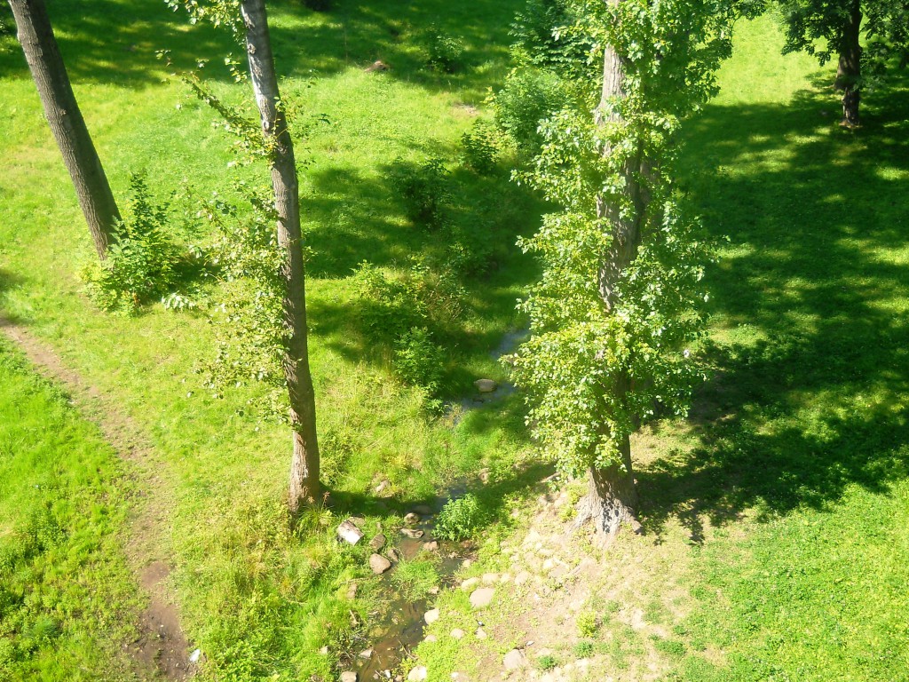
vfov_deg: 35.1
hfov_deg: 45.8
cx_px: 454
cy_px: 341
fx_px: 1077
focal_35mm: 41
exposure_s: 1/250
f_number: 3.1
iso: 80
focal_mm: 6.72
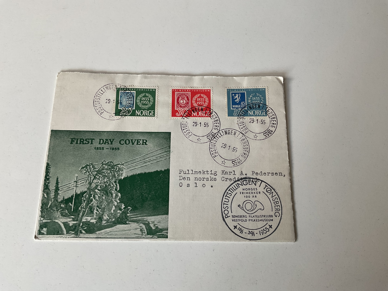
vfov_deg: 48.2
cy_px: 146
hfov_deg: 61.7
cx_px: 194
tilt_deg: -74.1
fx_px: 325
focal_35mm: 29
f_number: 1.8
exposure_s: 1/60
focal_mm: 3
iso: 50
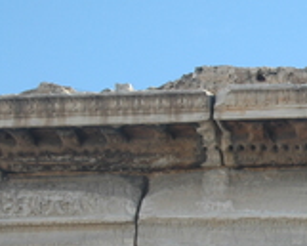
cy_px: 179
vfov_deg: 8.4
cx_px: 412
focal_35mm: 184
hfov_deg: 10.2
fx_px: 1673
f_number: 9
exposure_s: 1/250
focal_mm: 48
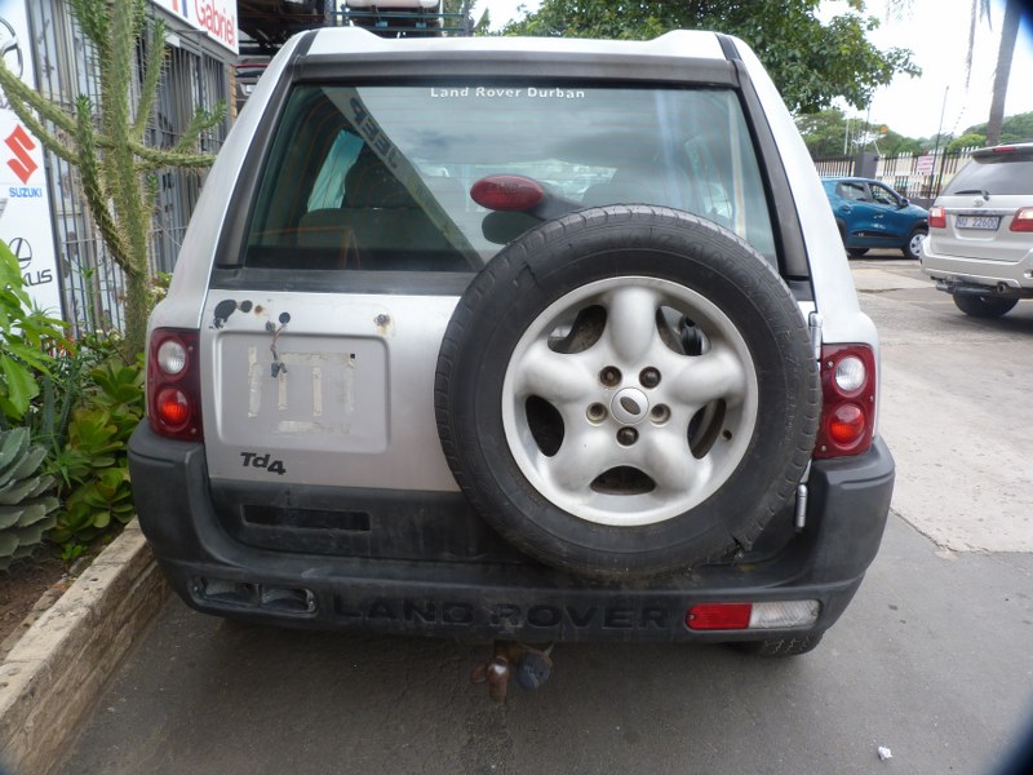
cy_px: 388
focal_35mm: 25
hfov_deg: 69.4
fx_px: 746
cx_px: 516
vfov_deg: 54.9
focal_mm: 4.5
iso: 80
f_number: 4
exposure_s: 1/125
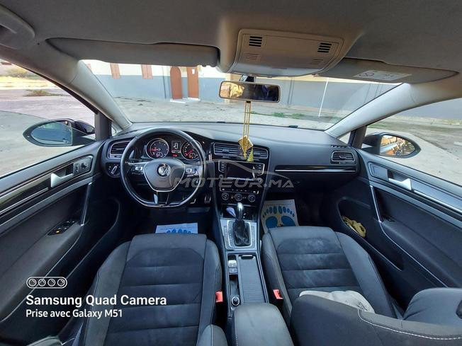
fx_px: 174
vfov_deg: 89.9
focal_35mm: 13
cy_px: 173
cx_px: 231
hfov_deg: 106.2
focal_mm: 1.74
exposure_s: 1/50
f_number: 2.2
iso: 100
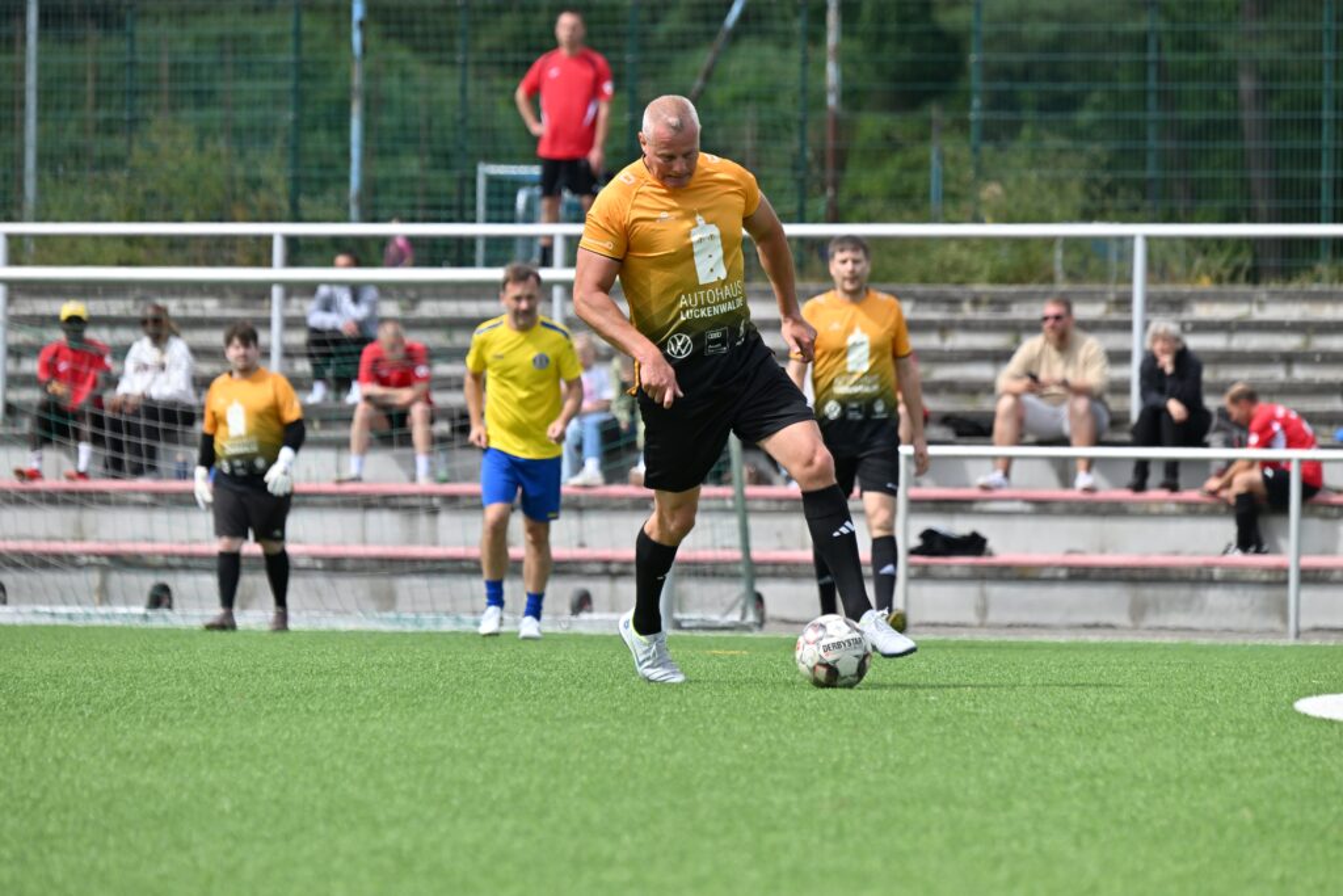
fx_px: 10446
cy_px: 448
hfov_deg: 7.4
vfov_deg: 4.9
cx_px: 672
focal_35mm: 280
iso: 250
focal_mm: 280
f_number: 5.6
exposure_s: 1/1600
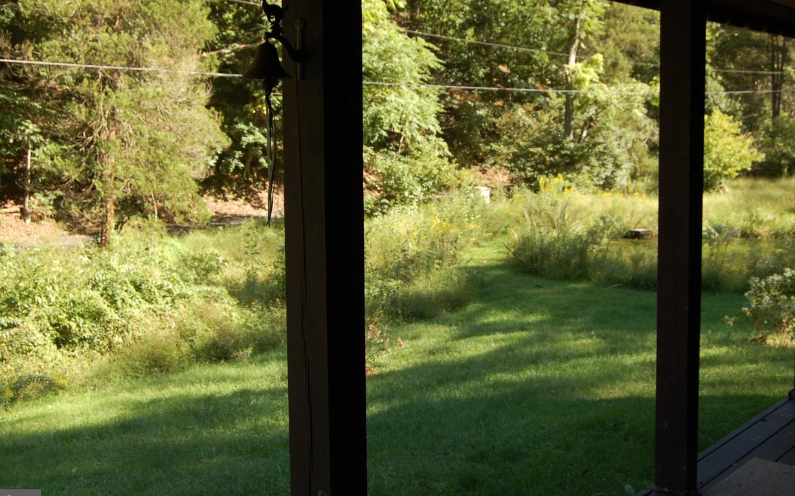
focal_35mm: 43
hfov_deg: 46.2
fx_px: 931
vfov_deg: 29.8
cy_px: 212
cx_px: 407
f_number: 6.3
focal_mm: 24
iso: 200
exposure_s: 1/160
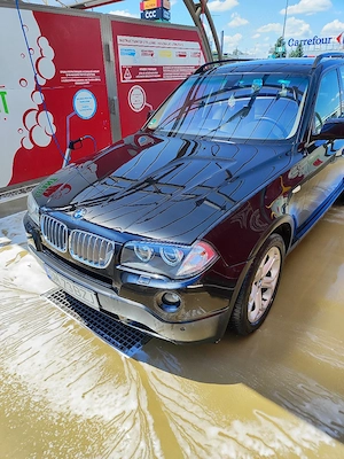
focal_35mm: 23
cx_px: 172
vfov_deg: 73.9
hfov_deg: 58.9
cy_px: 230
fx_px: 305
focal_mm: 5.59
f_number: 1.88
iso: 50
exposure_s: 1/476
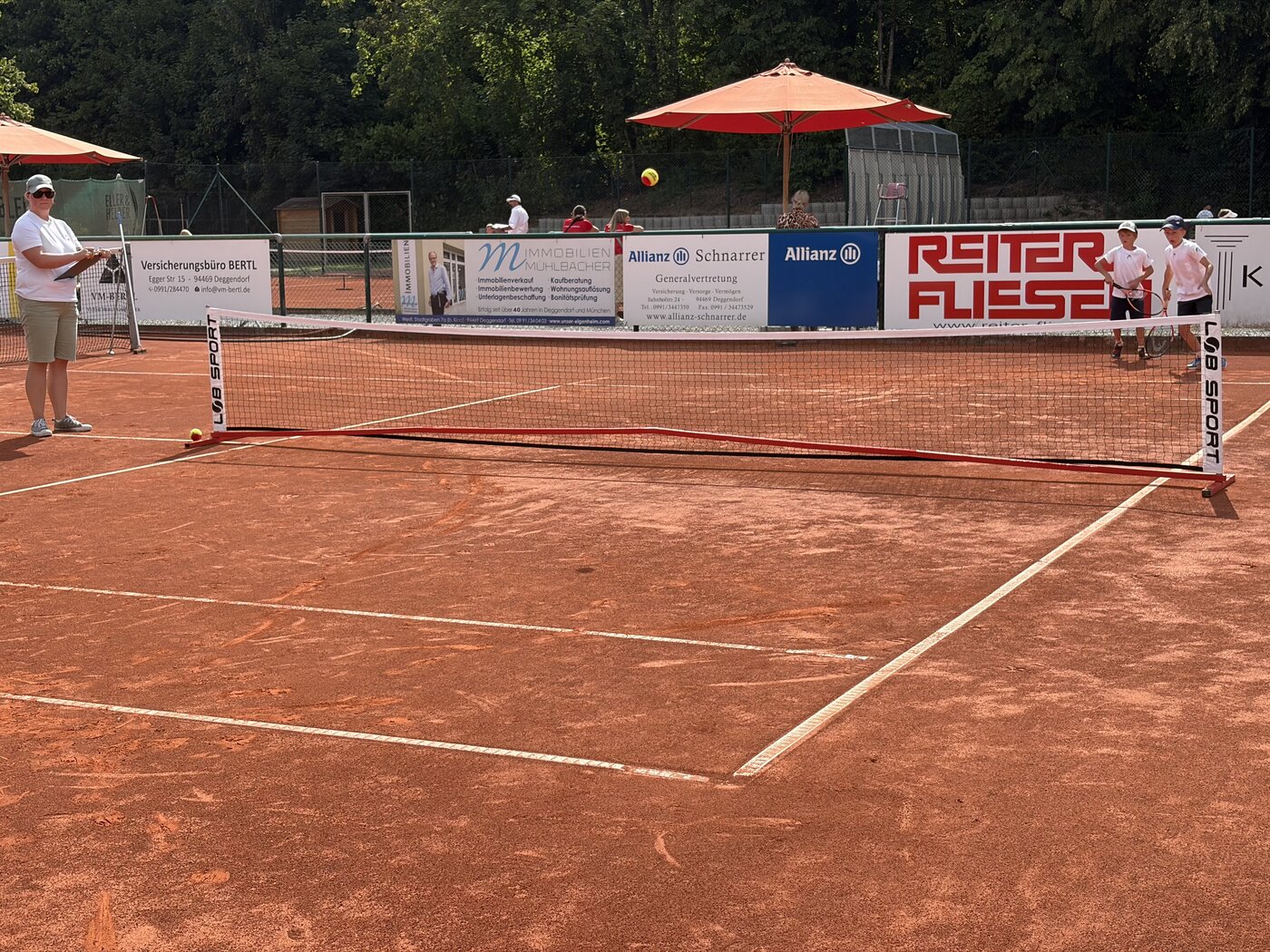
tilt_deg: -7.0
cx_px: 635
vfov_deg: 28.0
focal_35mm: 52
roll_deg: +0.8
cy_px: 476
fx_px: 1908
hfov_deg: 36.8
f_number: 1.6
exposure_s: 1/2364
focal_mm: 5.96
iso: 32
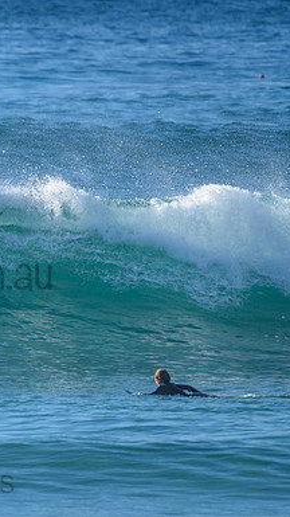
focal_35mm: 968
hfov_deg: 1.3
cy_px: 229
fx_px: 13259
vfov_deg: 2.2
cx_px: -128
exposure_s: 1/2000
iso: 220
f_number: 5.6
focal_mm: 500
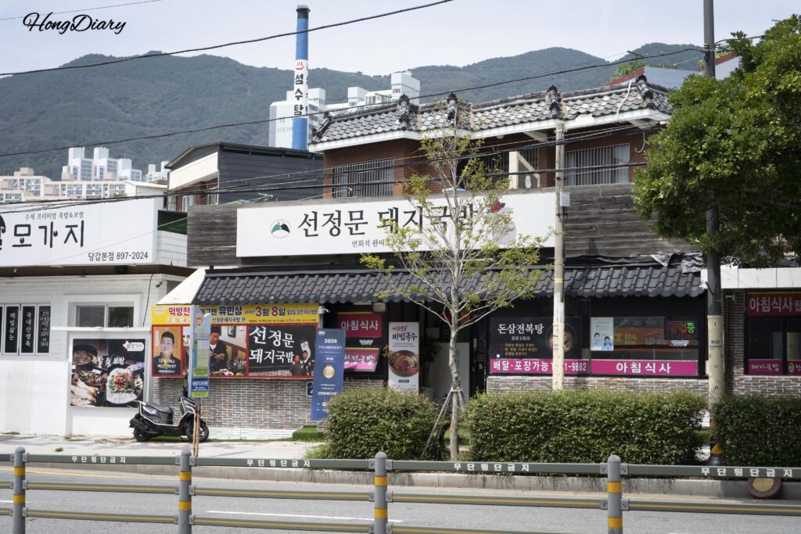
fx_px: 1335
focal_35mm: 60
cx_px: 400
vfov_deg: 22.6
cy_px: 267
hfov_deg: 33.4
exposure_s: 1/125
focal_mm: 60
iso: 100
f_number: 11
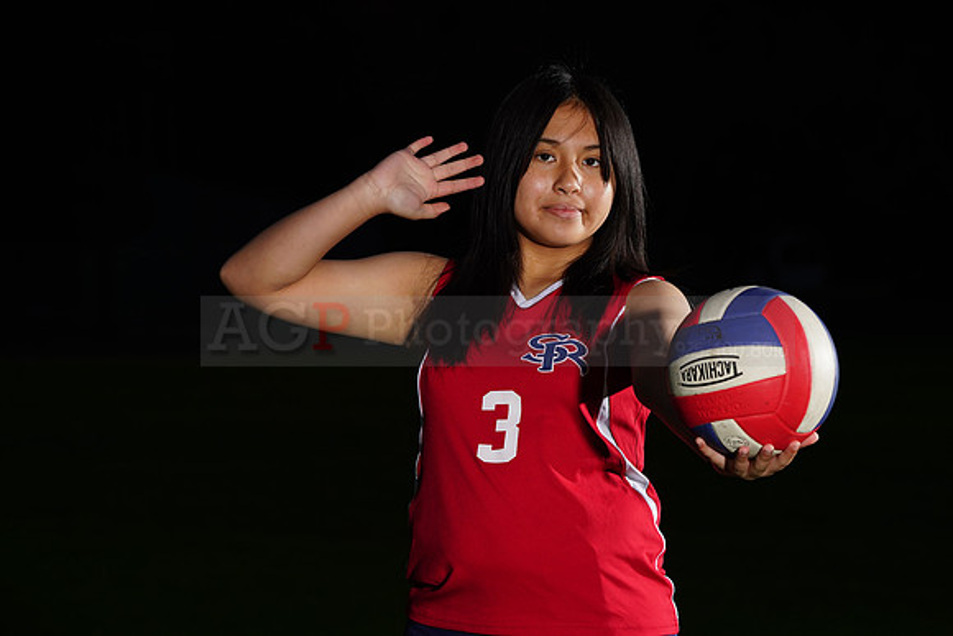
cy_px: 318
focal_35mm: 173
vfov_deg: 7.9
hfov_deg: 11.9
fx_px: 4581
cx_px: 476
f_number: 9
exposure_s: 1/125
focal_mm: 173
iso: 400
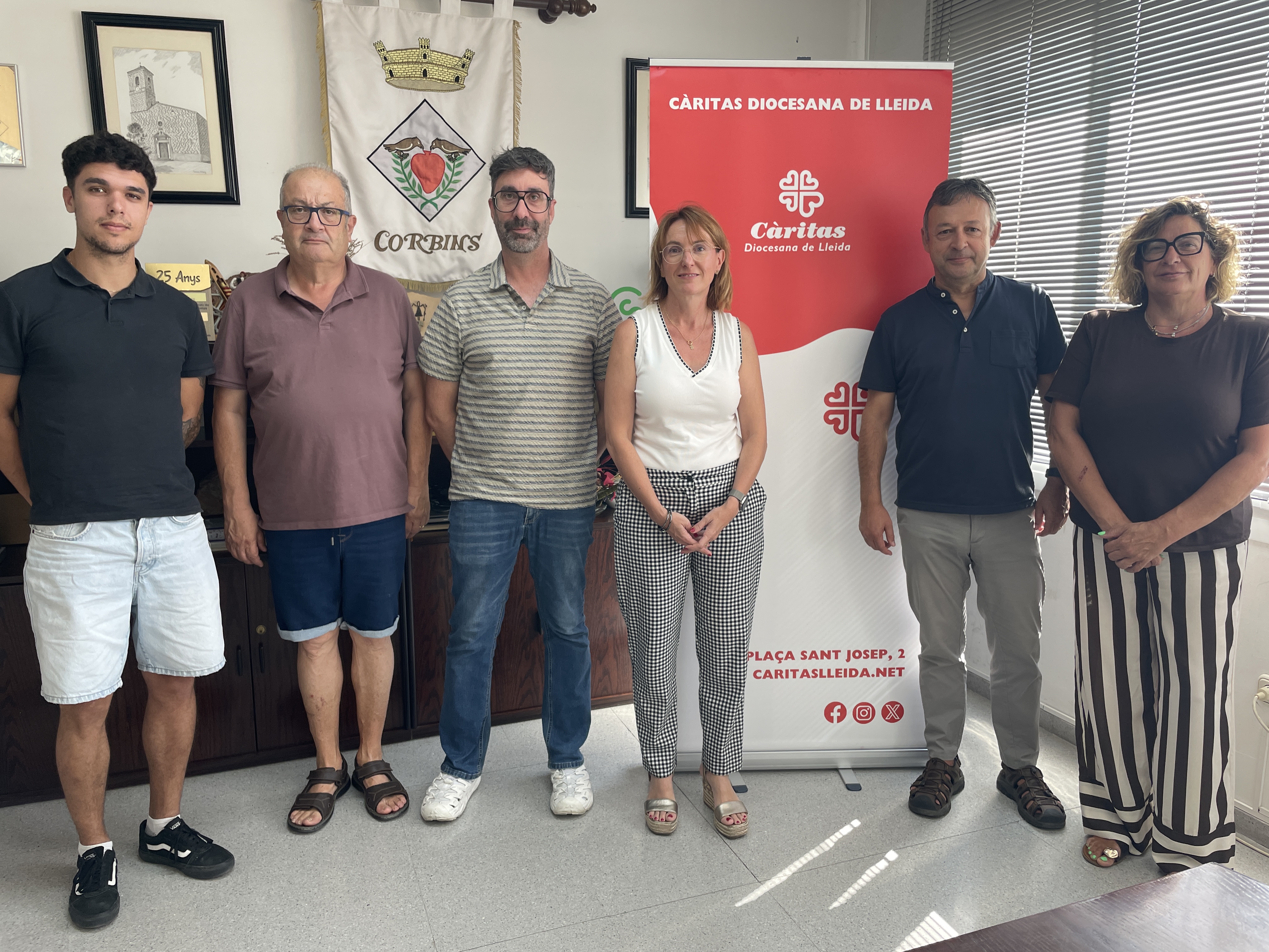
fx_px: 953
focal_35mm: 26
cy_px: 476
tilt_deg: -8.7
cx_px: 634
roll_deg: -0.2
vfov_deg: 53.1
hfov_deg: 67.3
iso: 50
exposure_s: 1/100
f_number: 1.6
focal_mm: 4.2
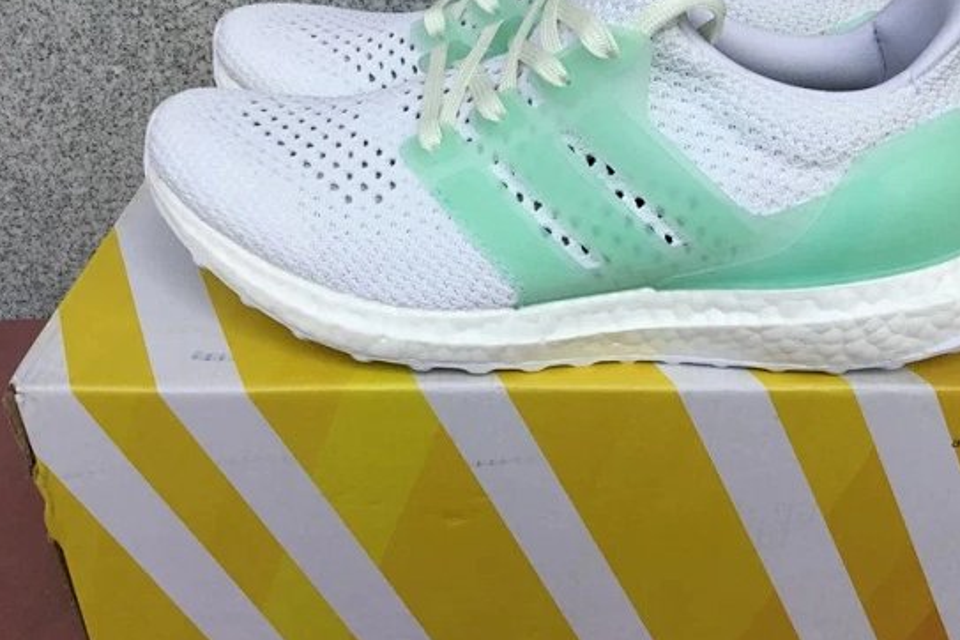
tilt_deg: -31.3
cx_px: 537
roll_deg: -0.5
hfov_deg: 50.6
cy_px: 248
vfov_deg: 34.9
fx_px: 1013
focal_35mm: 38
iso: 25
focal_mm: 3.3
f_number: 2.4
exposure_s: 1/1597
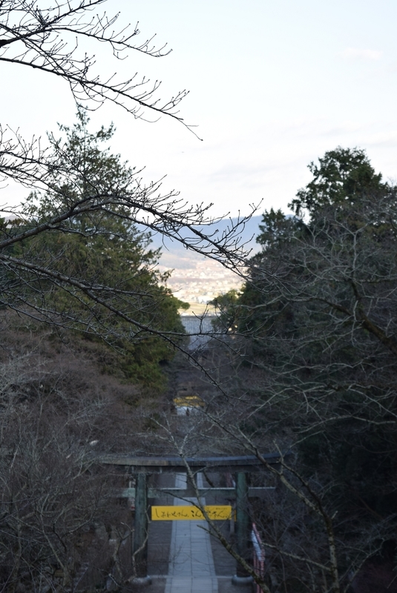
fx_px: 1362
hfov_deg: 16.6
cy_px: 296
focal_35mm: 82
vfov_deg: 24.6
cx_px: 198
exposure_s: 1/80
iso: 100
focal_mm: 55
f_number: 5.6
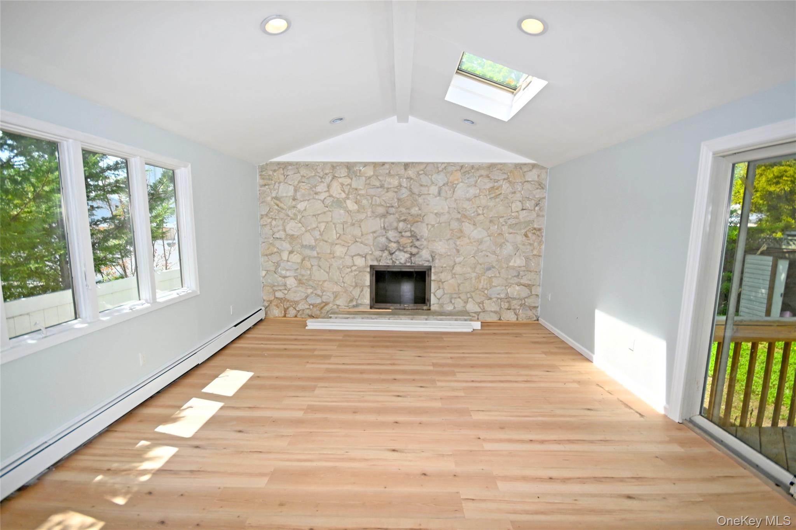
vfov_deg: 77.3
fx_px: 332
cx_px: 398
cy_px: 265
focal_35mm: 15
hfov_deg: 100.4
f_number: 6.3
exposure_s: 1/160
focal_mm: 10
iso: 100
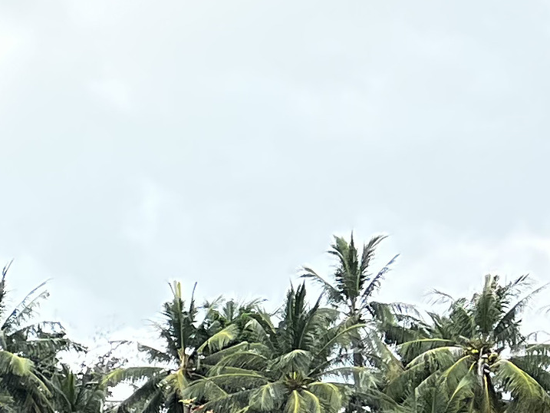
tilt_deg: +1.0
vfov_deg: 9.4
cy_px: 877
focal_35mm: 145
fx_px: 2304
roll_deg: -0.5
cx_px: -957
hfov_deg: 10.6
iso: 50
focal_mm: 5.7
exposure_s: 1/1295
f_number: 1.5
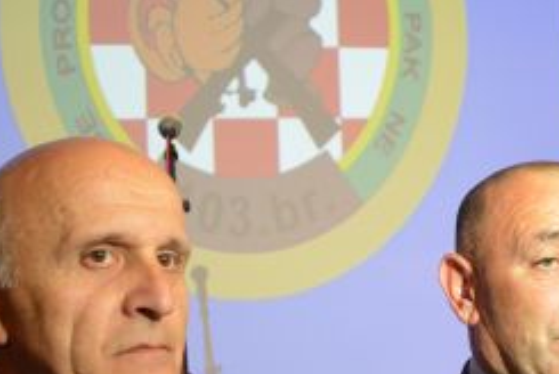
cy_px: 335
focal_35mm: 65
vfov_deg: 20.6
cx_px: 493
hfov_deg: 29.7
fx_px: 1010
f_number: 3.5
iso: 1250
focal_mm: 18
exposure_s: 1/25
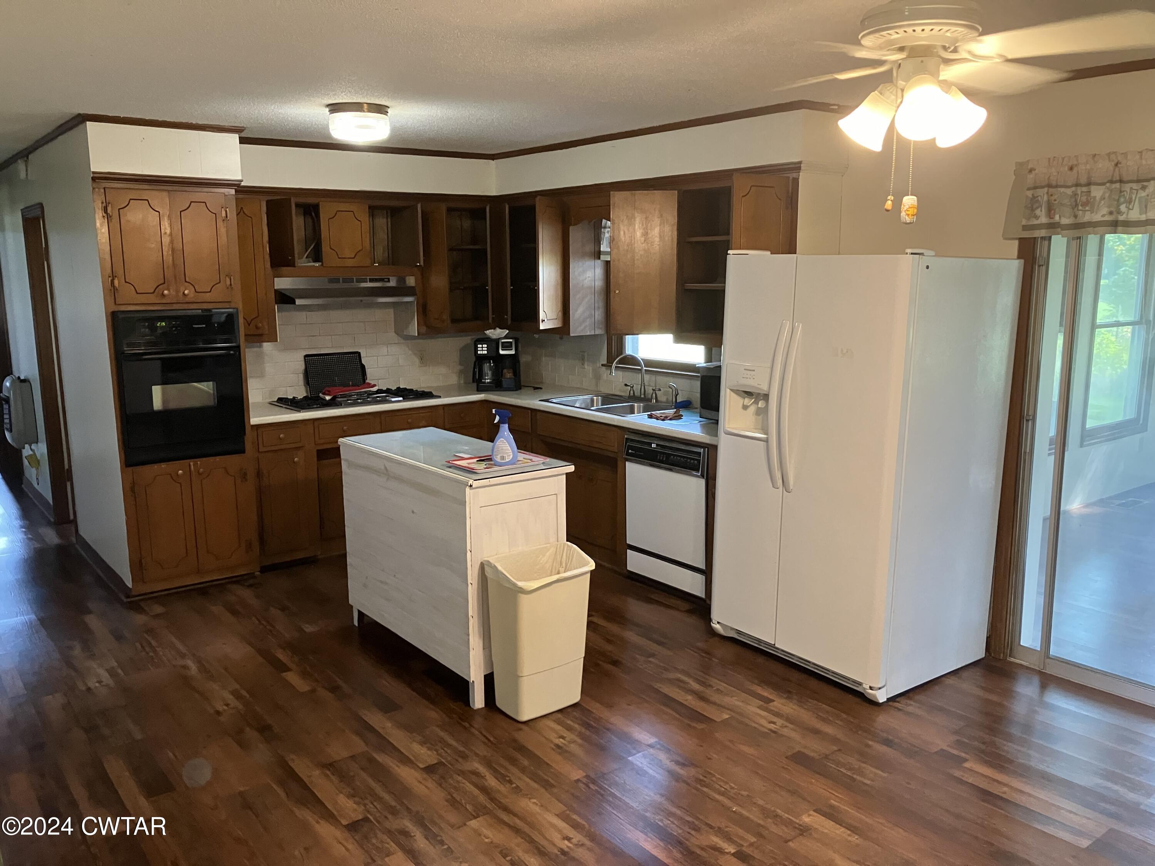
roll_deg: -0.5
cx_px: 578
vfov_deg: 49.7
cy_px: 433
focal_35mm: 28
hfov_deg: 63.4
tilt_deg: -9.7
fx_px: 934
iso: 320
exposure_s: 1/60
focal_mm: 3.99
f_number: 1.8
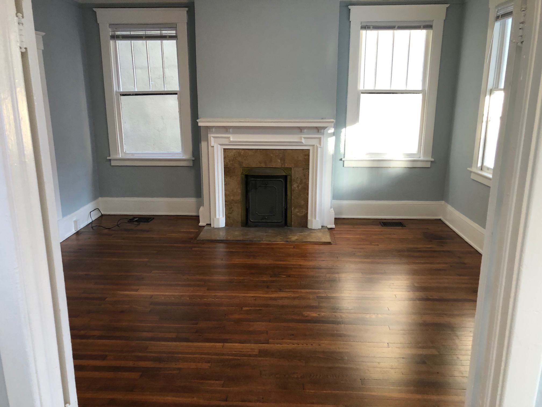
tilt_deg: -13.2
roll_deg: -0.7
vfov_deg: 49.7
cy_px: 204
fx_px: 438
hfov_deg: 63.4
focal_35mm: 28
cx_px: 271
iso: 50
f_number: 1.8
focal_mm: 4
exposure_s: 1/15
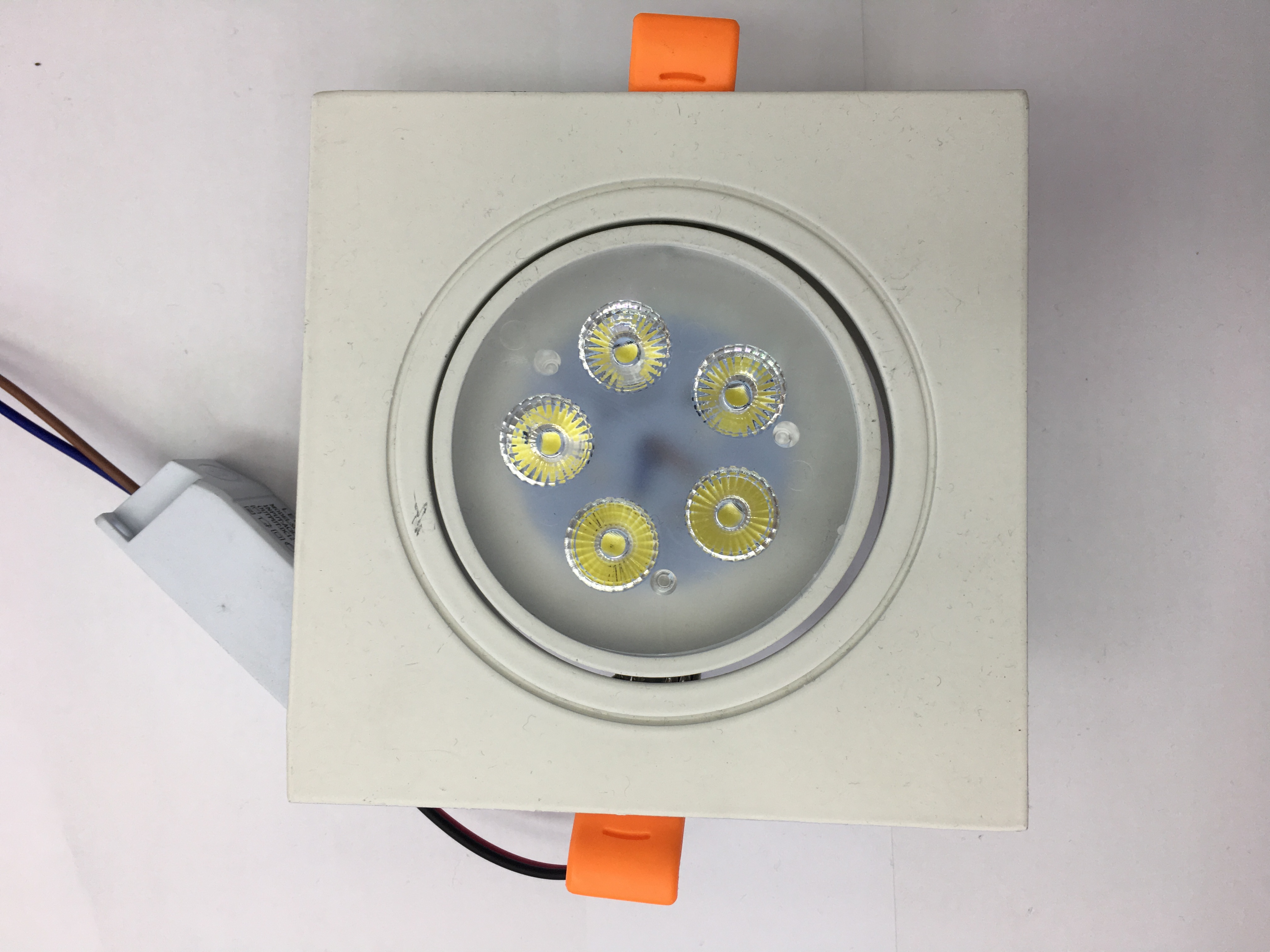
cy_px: 476
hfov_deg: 61.7
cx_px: 635
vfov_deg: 48.2
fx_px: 1064
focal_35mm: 29
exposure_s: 1/100
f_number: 2.2
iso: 32
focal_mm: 4.15
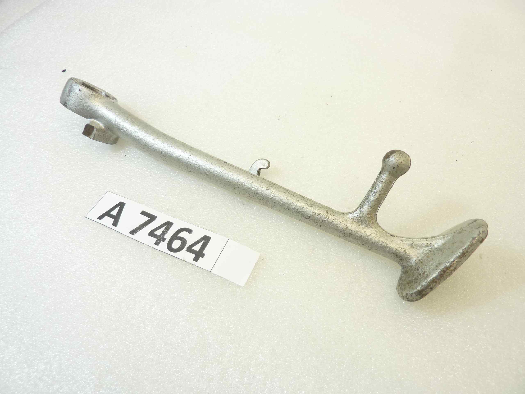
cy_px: 197
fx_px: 379
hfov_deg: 69.4
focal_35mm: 25
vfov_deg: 54.9
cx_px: 262
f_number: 3.3
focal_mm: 4.1
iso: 80
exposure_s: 1/25
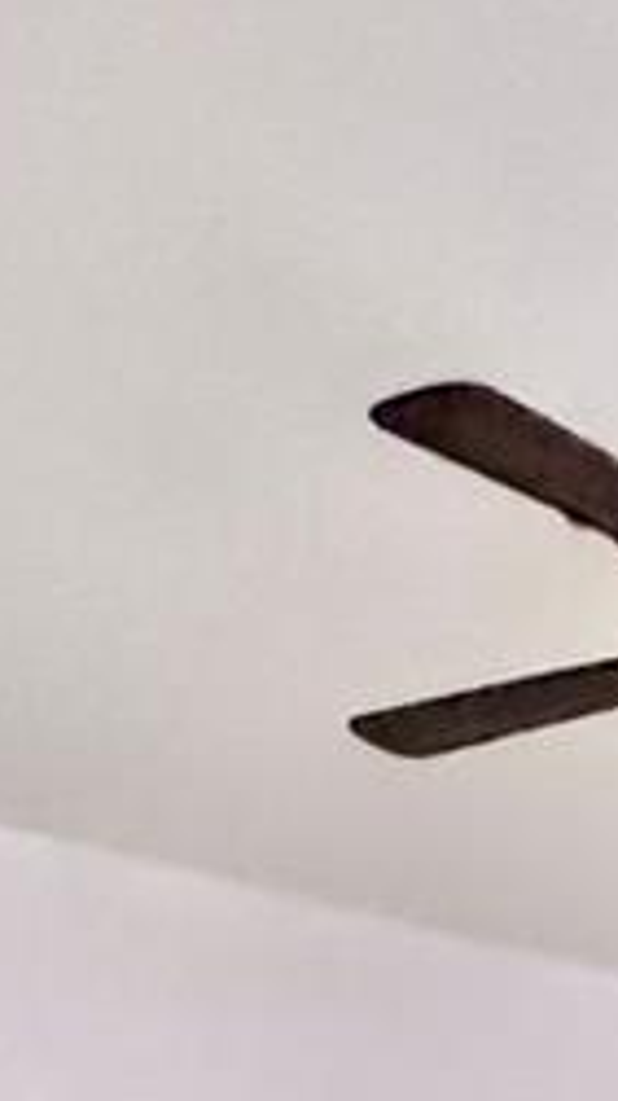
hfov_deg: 15.2
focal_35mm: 73
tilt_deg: -12.0
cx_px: 938
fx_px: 2129
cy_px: 2193
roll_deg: -1.6
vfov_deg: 18.7
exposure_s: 1/60
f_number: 2.2
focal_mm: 2.22
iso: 1250
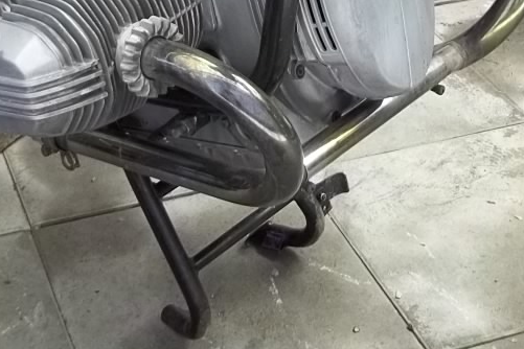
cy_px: -135
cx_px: 175
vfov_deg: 15.2
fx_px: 1237
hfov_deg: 23.8
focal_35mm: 85
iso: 64
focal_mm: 5.7
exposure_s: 1/50
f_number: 2.9
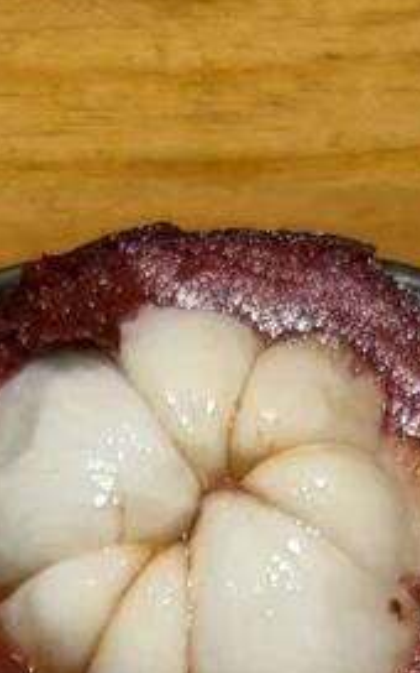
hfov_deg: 4.9
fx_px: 4927
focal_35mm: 269
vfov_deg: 7.2
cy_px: 1715
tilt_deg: -63.1
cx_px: -148
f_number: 1.78
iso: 50
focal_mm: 6.76
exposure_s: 1/121
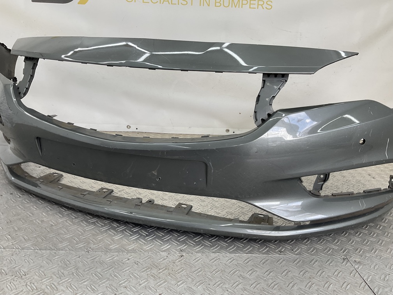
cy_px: 148
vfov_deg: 48.2
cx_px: 196
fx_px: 329
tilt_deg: -16.4
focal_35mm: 29
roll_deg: -6.6
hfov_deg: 61.7
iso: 25
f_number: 1.8
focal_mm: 3
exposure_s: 1/120
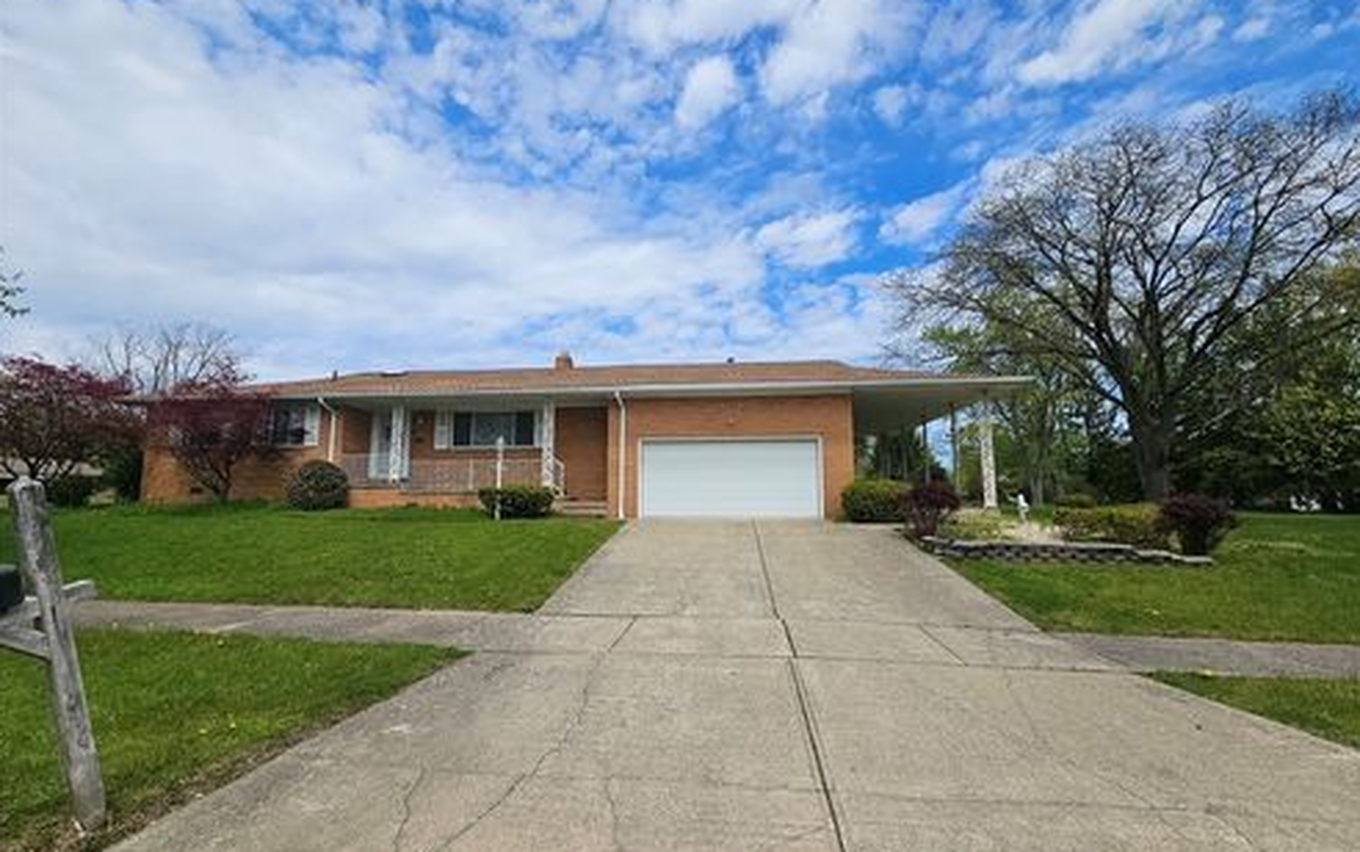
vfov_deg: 78.7
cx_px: 683
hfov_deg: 105.3
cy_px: 433
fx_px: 519
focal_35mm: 14
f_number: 2.2
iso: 50
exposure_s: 1/4153
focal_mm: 2.2
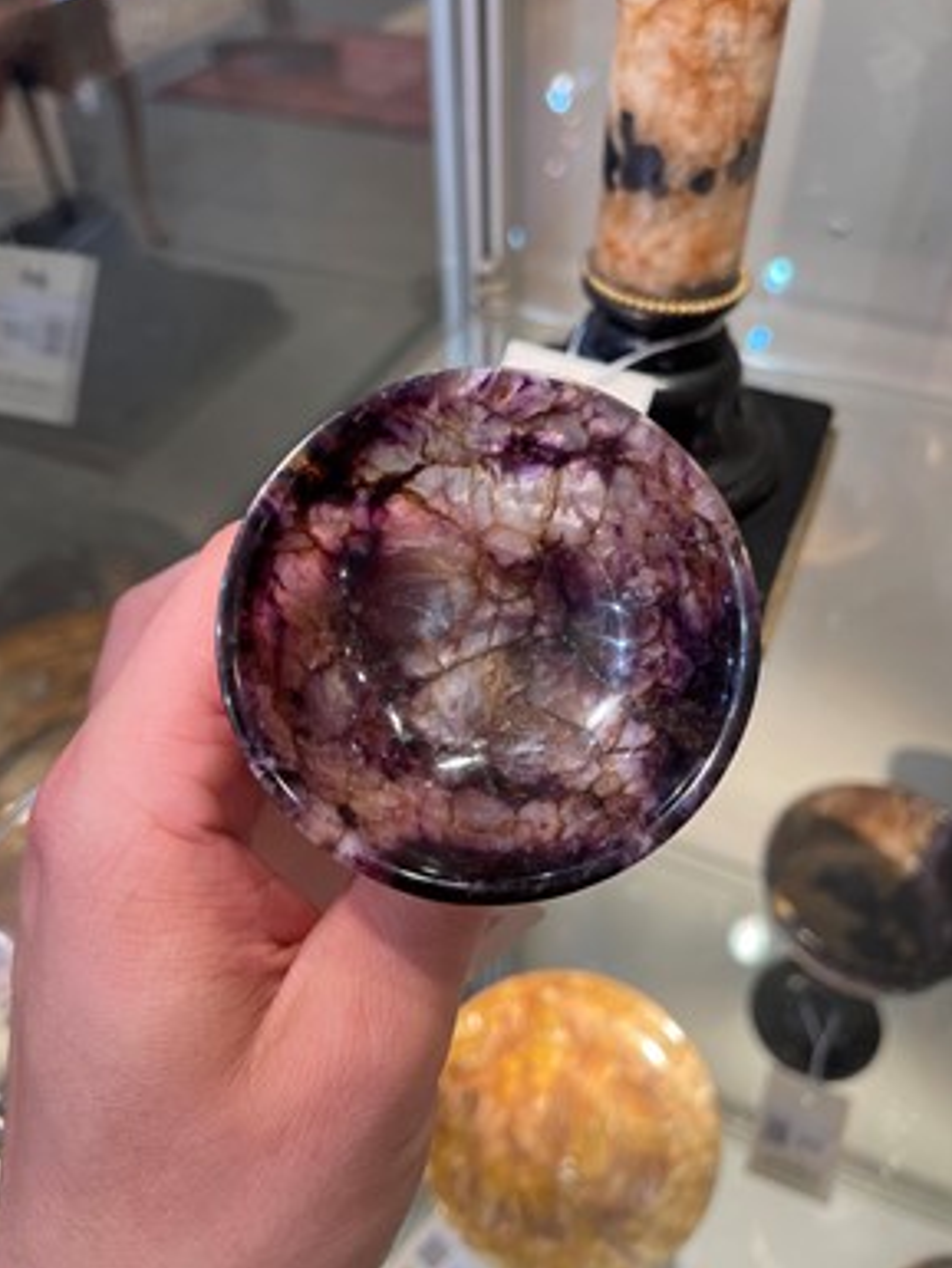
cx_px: 478
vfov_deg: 65.3
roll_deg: +3.1
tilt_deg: -43.7
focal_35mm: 27
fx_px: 990
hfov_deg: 51.4
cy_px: 613
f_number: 1.6
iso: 125
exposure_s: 1/100
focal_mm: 5.1
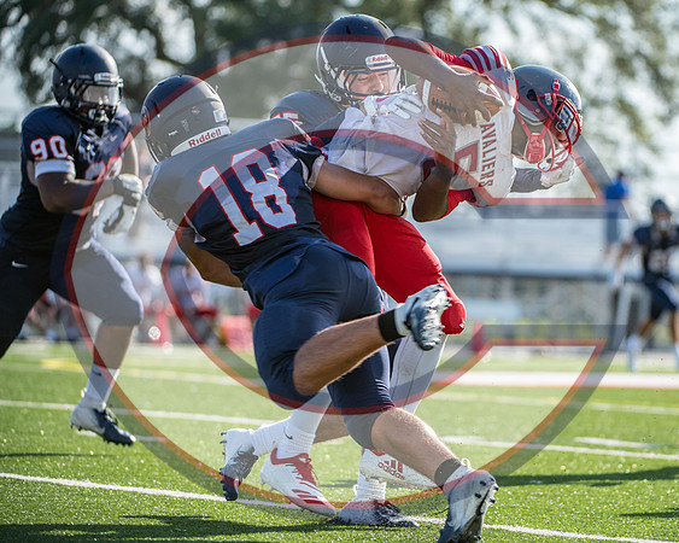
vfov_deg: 6.3
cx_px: 443
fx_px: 4940
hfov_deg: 7.9
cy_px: 247
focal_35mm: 246
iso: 180
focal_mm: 200
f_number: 4
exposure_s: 1/1000
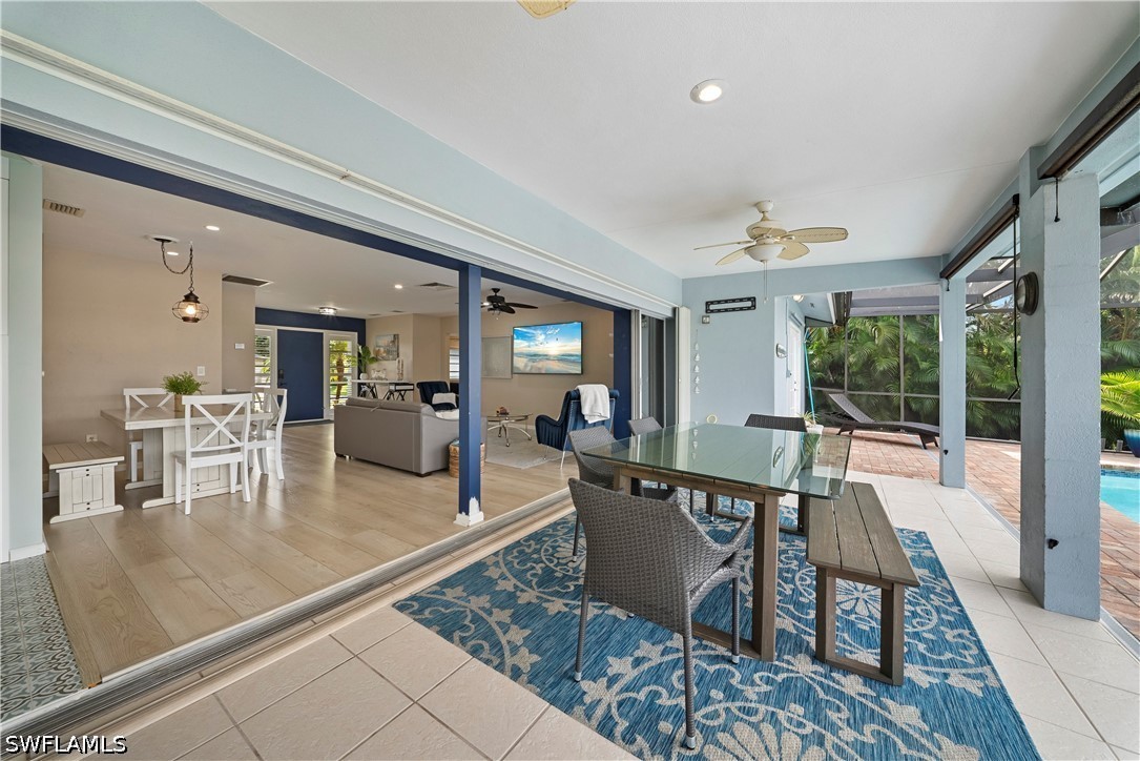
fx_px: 380
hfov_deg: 112.6
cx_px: 570
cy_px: 380
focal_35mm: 12
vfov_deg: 90.0
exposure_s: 1/30
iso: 2000
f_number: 11
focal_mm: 12
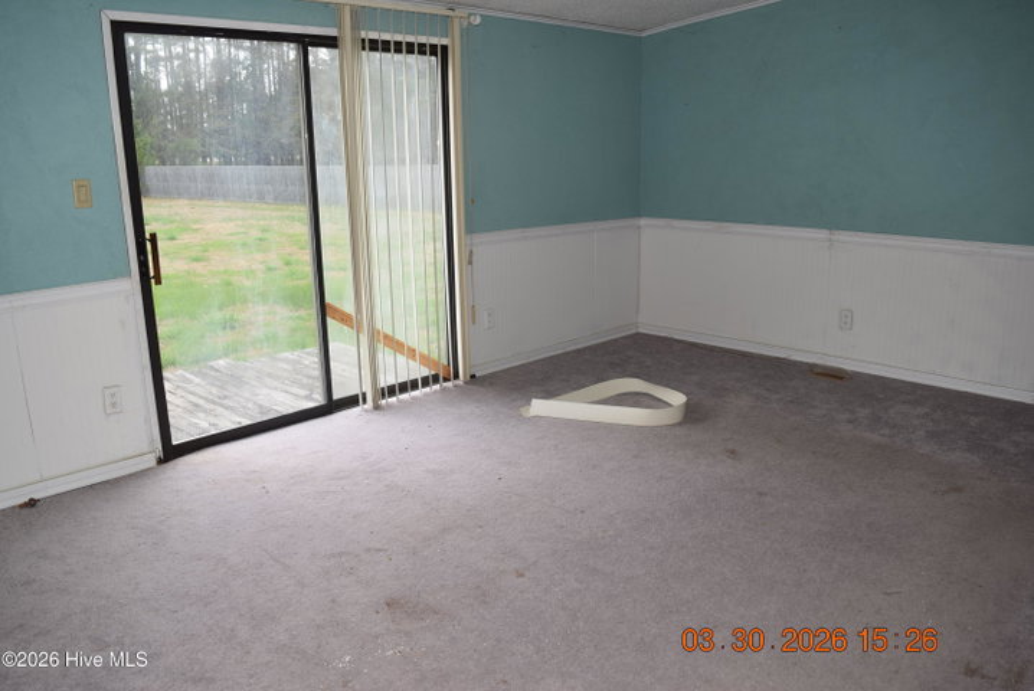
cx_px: 517
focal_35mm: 27
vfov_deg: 48.0
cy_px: 346
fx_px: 776
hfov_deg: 67.3
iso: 125
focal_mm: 18
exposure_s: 1/125
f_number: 5.6
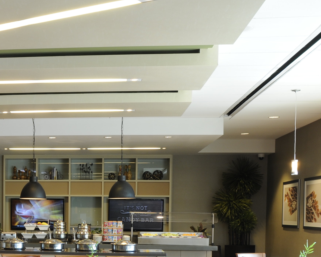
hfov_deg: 26.2
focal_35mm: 69
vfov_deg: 21.5
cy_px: 245
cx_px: 5
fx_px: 655
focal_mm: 20
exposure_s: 1/3
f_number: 13
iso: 200
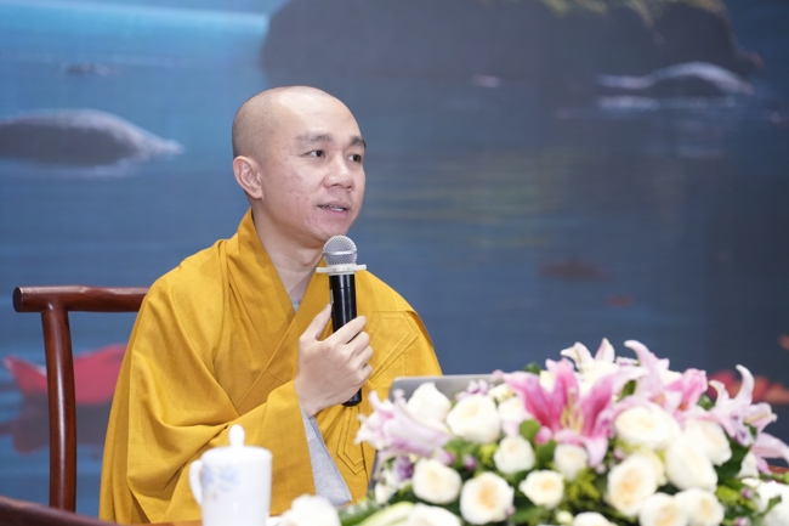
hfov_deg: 19.8
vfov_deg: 13.3
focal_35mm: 103
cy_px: 263
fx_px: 2257
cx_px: 394
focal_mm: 103
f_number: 3.2
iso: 3200
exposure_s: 1/200
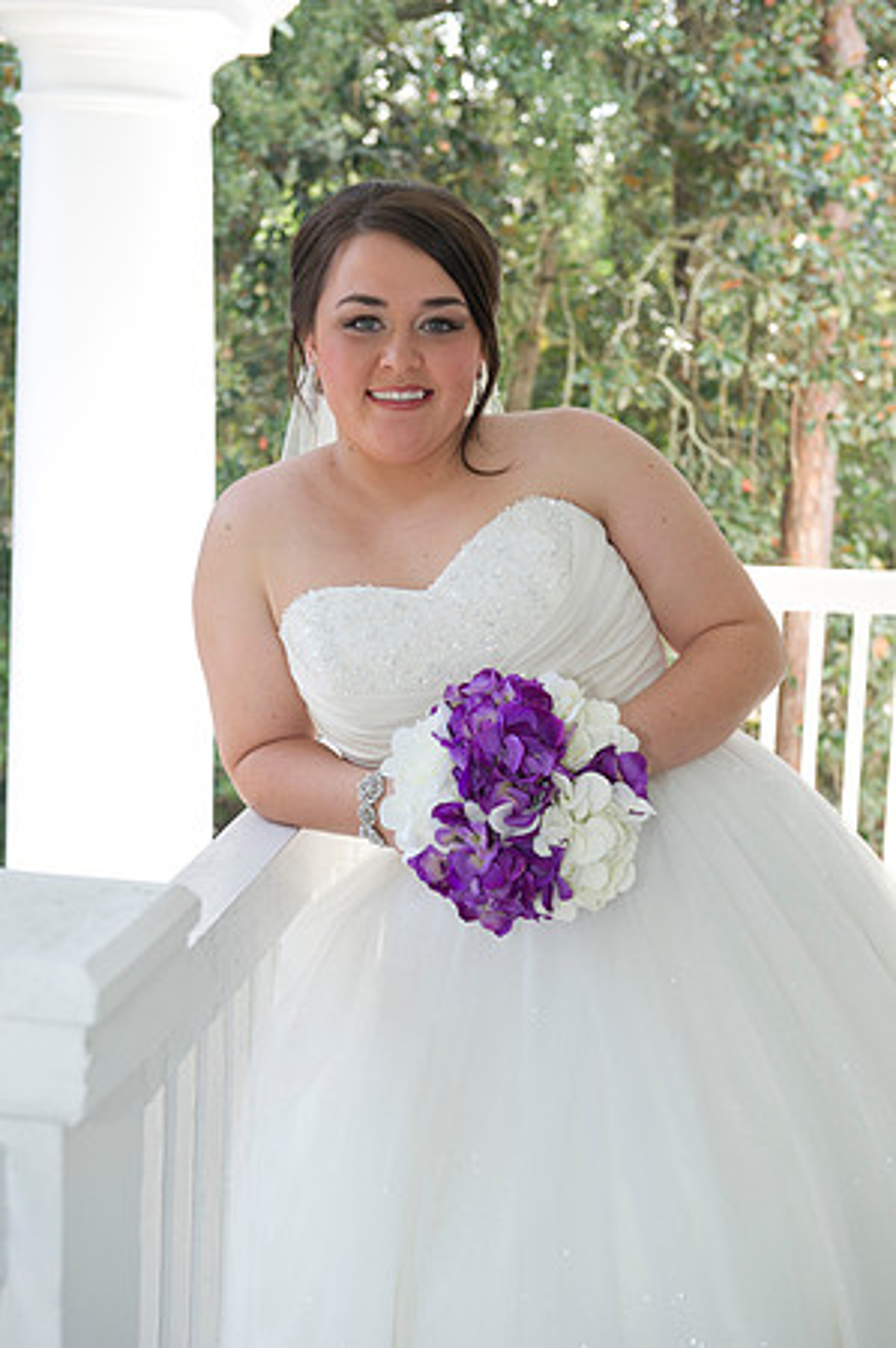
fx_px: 2095
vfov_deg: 35.7
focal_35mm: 56
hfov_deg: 24.1
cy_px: 674
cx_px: 448
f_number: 5.6
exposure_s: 1/125
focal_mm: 56
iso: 320
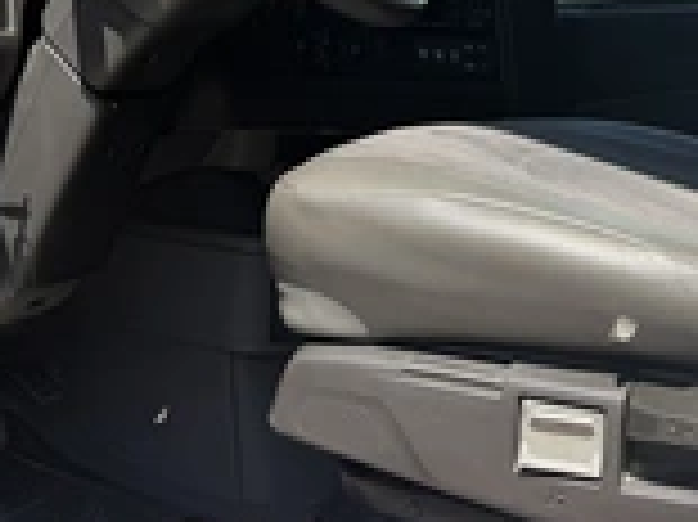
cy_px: -144
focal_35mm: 62
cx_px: 306
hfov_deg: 31.2
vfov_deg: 21.5
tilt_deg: +7.4
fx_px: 1249
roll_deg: -1.8
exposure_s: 1/3425
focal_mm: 6.76
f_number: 1.78
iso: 100
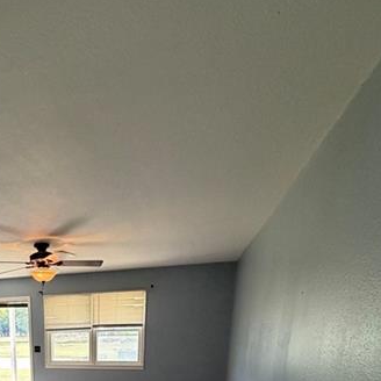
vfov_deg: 43.1
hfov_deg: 50.9
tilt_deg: -13.2
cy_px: 420
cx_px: 57
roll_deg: +0.6
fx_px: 361
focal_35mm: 29
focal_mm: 2.22
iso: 320
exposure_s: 1/120
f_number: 2.2
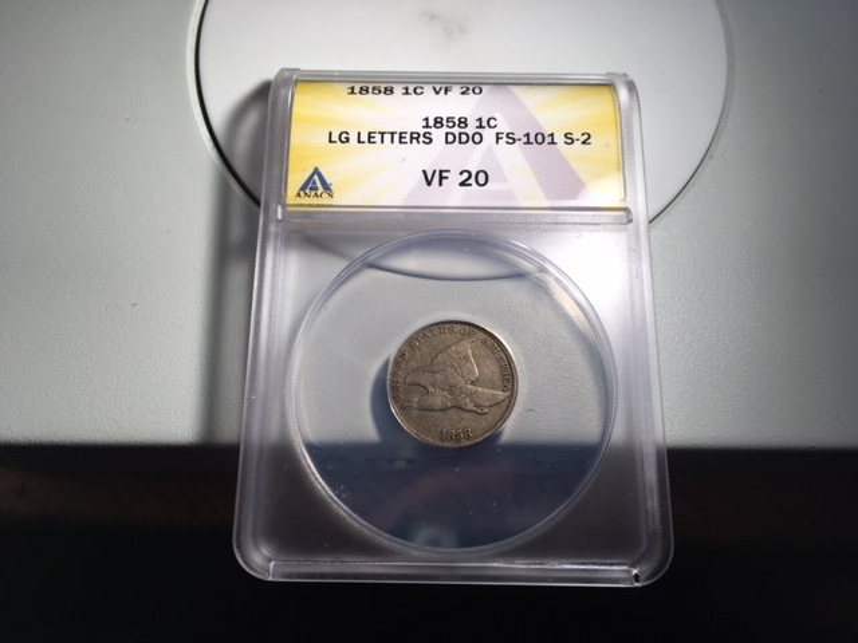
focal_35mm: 29
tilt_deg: -70.2
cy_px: 322
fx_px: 719
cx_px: 429
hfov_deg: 61.7
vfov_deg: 48.2
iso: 32
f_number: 2.2
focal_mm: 4.15
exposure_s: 1/120
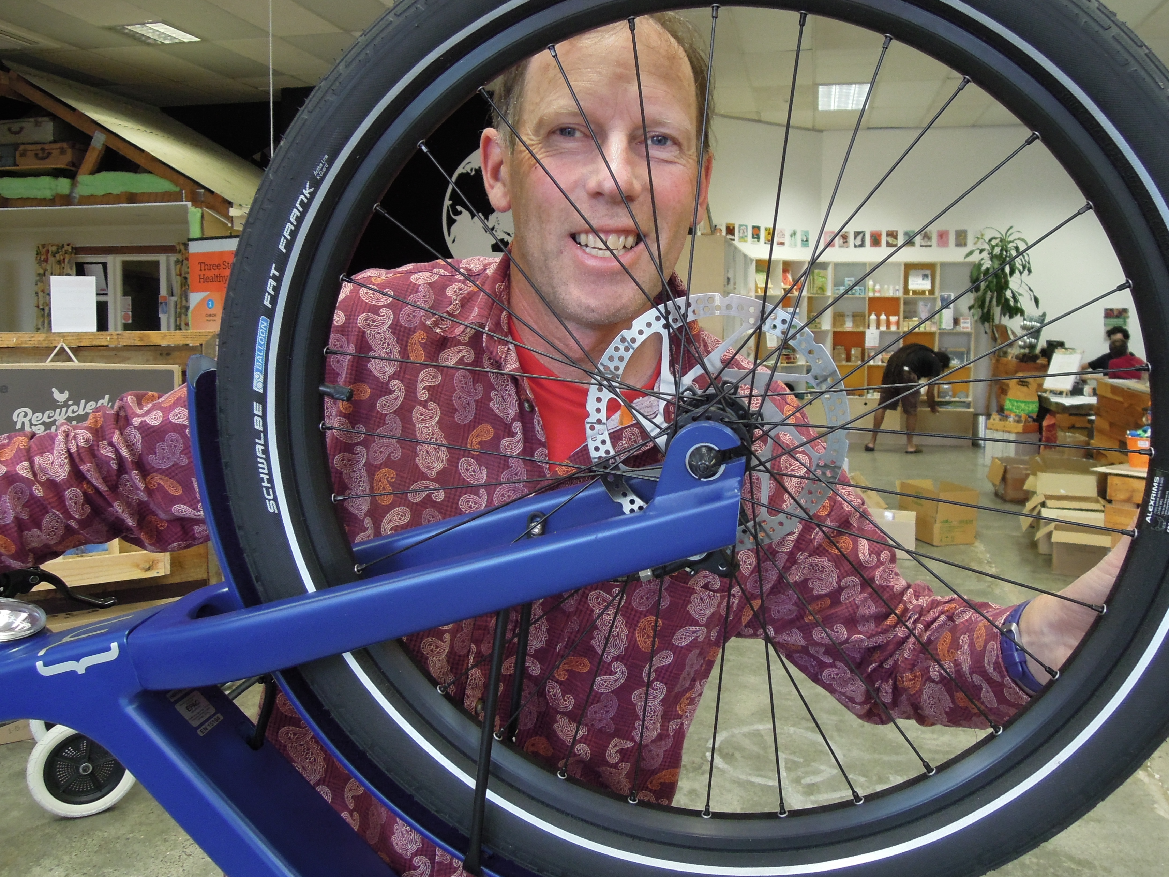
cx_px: 616
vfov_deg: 49.5
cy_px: 368
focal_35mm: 28
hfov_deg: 63.4
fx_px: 945
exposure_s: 1/30
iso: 360
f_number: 2.8
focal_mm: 4.3
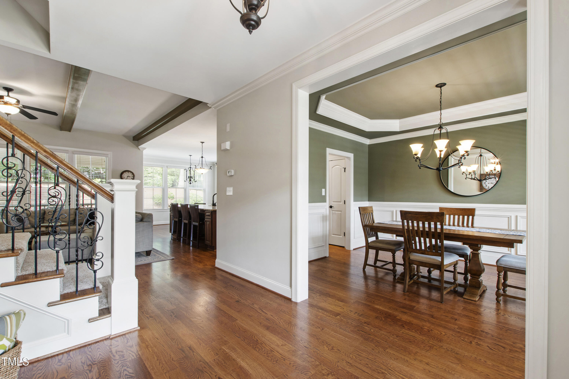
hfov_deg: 100.4
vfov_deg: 77.3
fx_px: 237
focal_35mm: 15
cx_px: 284
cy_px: 190
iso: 100
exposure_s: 1/1.67
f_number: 9
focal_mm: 10
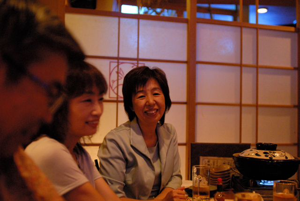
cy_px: 100
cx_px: 150
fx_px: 351
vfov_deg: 32.0
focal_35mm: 42
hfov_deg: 46.3
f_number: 1.4
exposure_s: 1/40
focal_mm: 28
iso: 1600
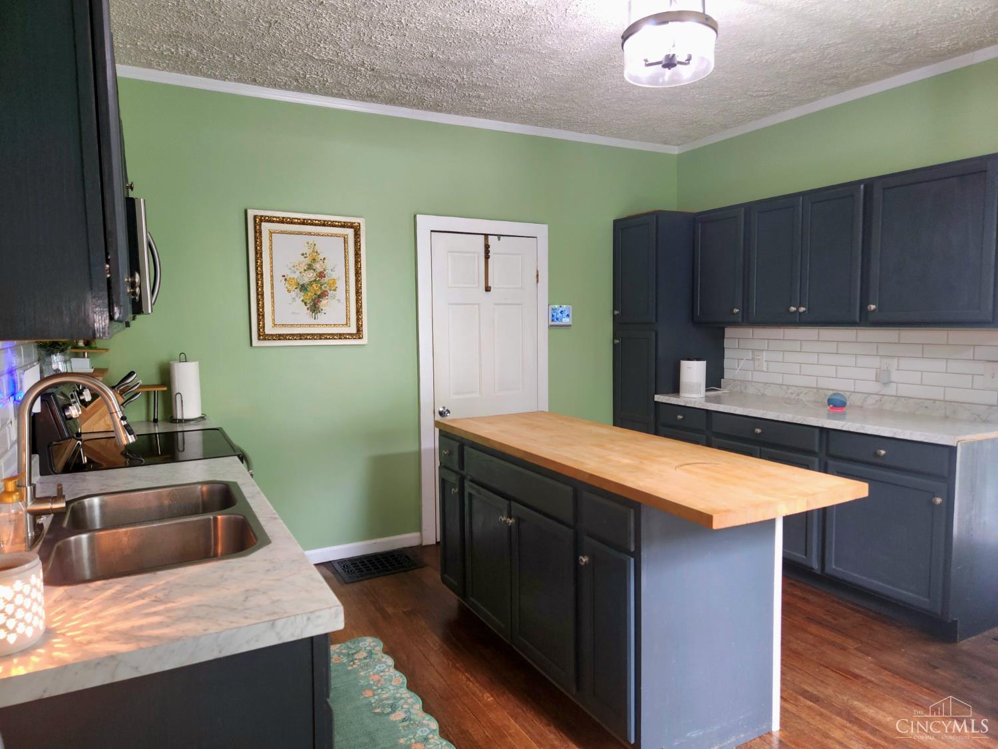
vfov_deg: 58.9
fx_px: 663
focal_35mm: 23
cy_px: 374
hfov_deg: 73.9
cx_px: 499
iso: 250
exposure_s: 1/60.2
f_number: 1.8
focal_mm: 5.4
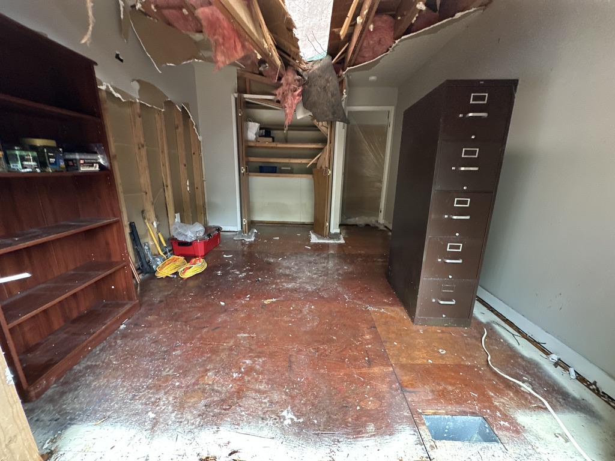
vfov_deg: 85.7
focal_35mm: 14
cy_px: 230
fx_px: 249
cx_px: 308
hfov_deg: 102.1
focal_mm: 2.22
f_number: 2.2
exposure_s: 1/60
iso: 1250
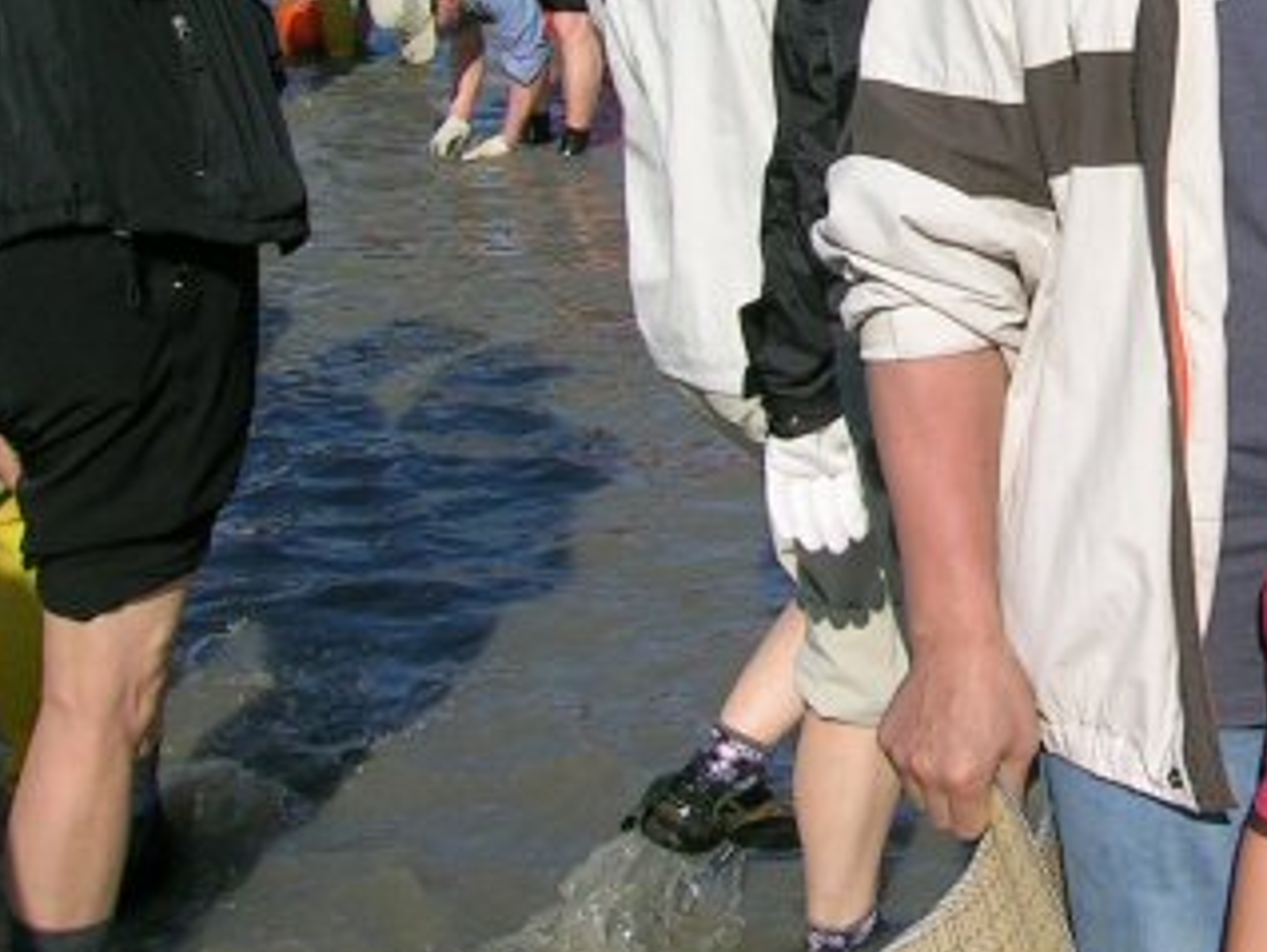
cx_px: 1311
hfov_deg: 24.0
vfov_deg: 18.7
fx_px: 2820
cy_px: 18
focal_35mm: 77
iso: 50
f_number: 4.8
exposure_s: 1/581
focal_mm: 5.4
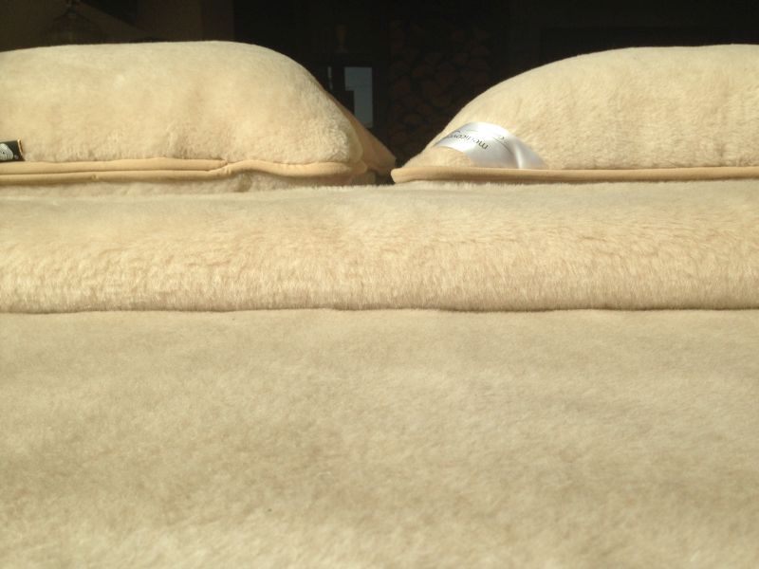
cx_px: 380
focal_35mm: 33
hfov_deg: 55.4
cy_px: 284
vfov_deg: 42.9
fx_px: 724
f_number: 2.4
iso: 50
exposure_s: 1/1869
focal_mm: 4.12
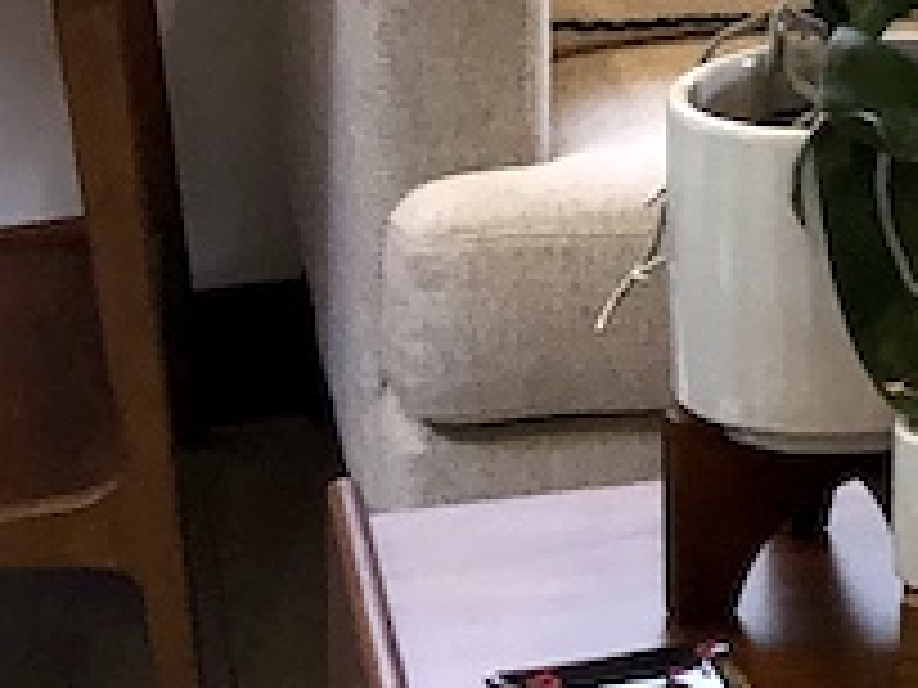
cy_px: -513
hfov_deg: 9.4
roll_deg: -1.9
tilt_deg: -7.0
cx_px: 2516
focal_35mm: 176
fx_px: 4667
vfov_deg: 8.2
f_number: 1.8
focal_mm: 4
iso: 20
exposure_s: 1/27
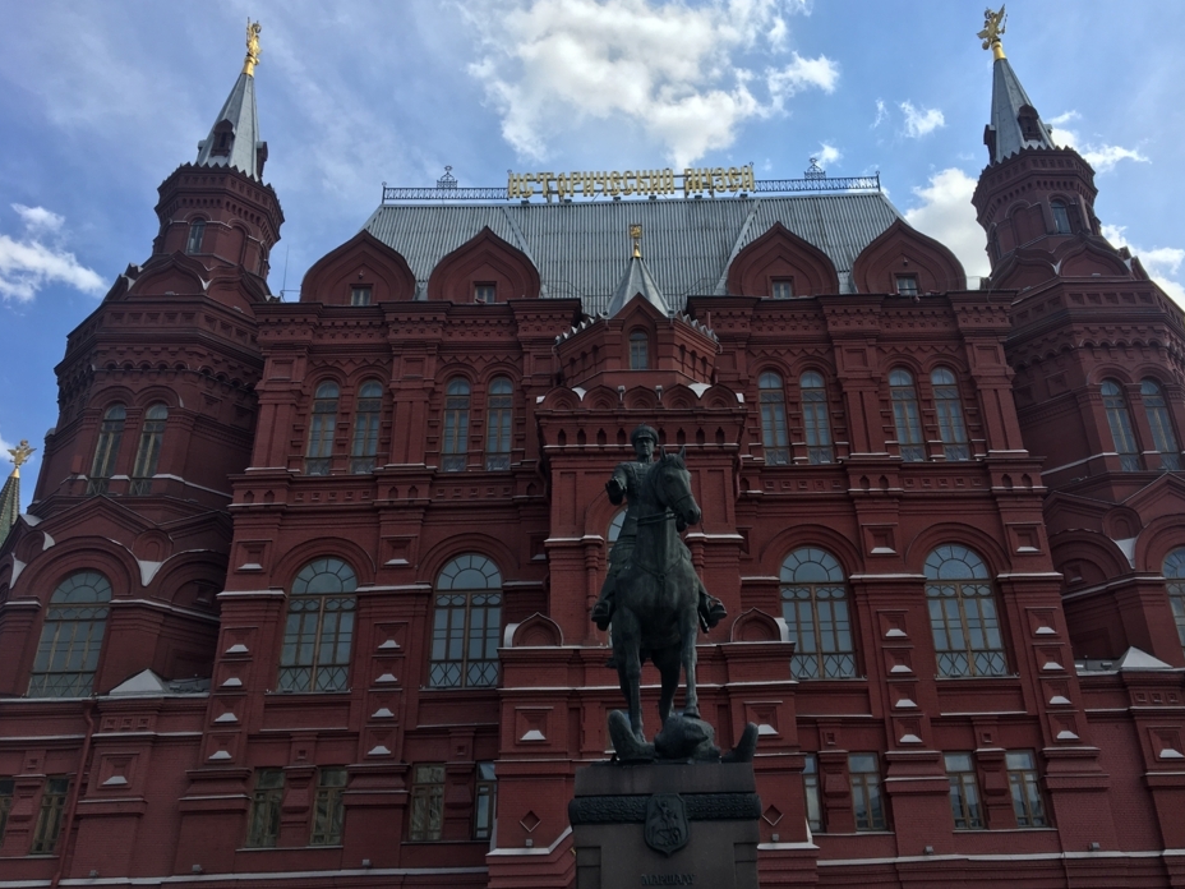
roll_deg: +0.7
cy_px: 419
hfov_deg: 56.7
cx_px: 647
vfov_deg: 44.1
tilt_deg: +28.0
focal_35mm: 32
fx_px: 1095
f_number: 2.2
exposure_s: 1/1326
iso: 25
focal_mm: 4.15
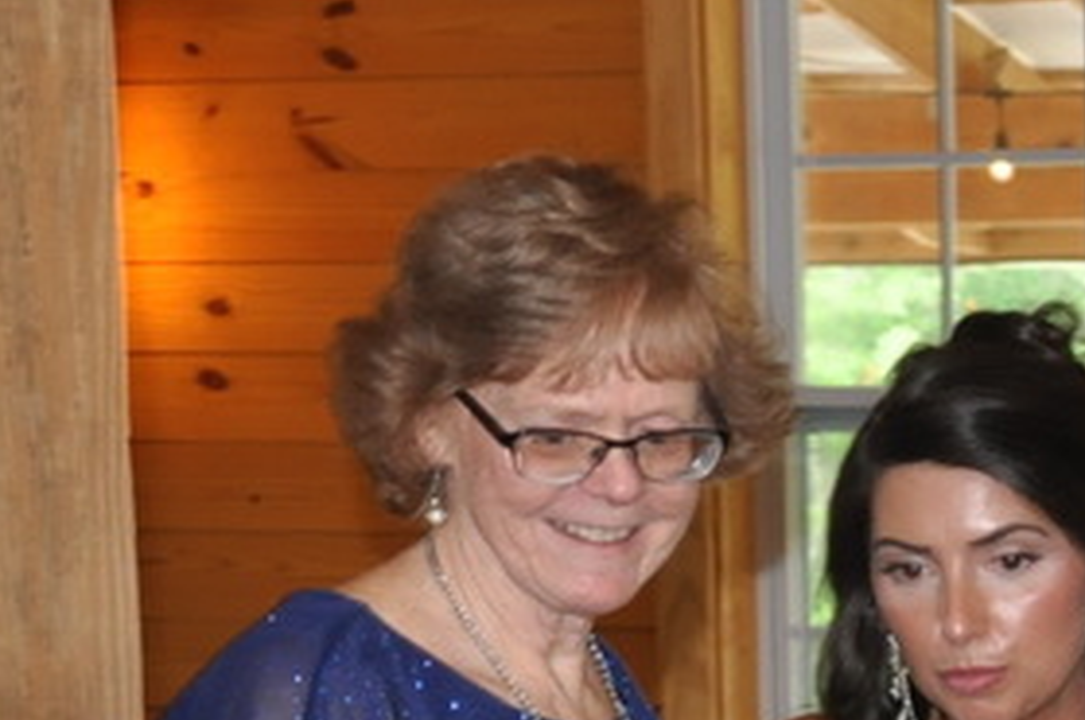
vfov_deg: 8.7
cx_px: 1847
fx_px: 4633
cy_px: 1055
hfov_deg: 12.4
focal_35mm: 154
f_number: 4
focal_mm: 28
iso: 800
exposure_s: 1/60
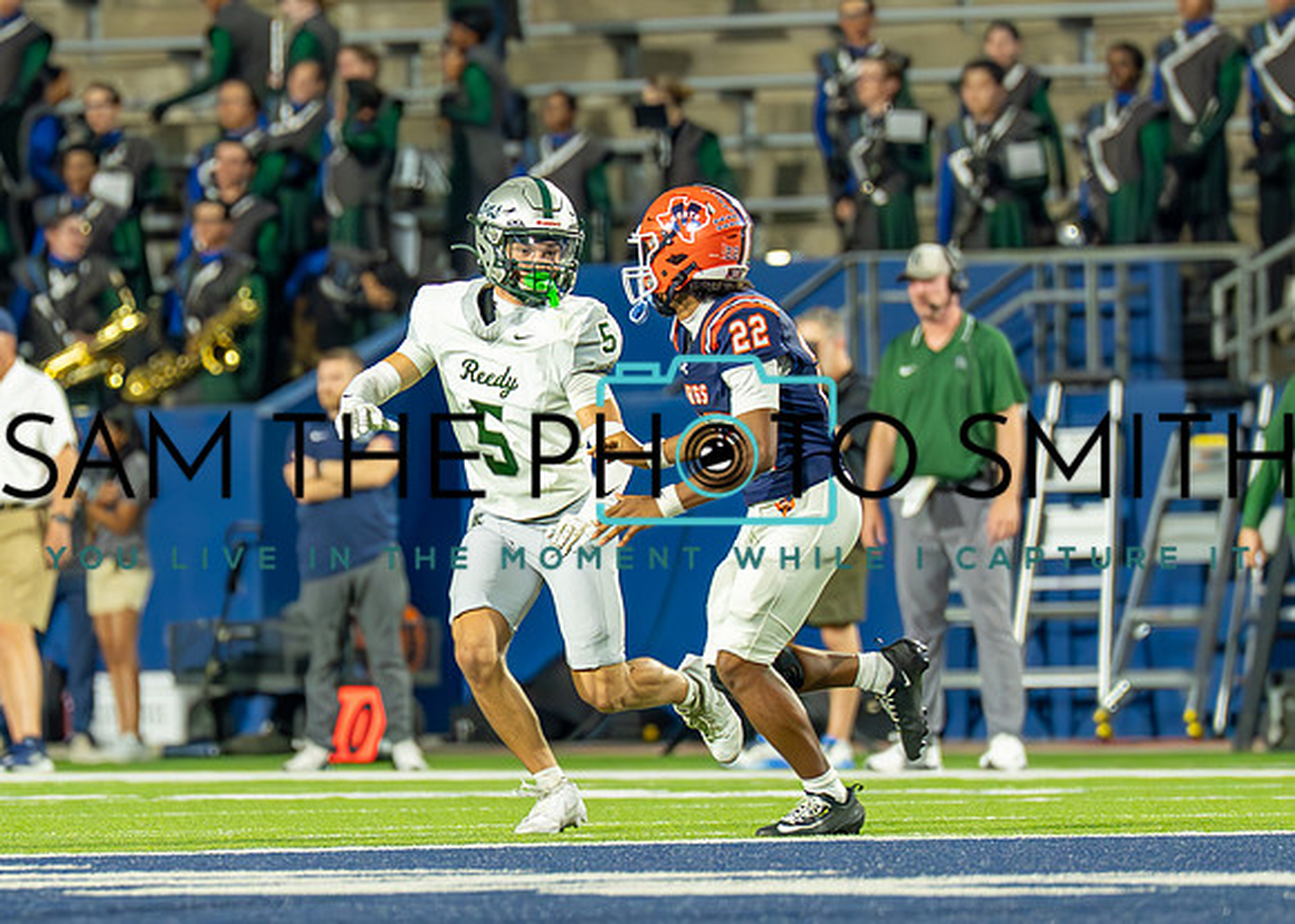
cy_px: 505
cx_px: 496
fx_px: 22476
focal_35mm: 611
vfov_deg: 2.4
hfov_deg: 3.3
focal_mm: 200
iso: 2000
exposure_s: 1/1000
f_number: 2.8
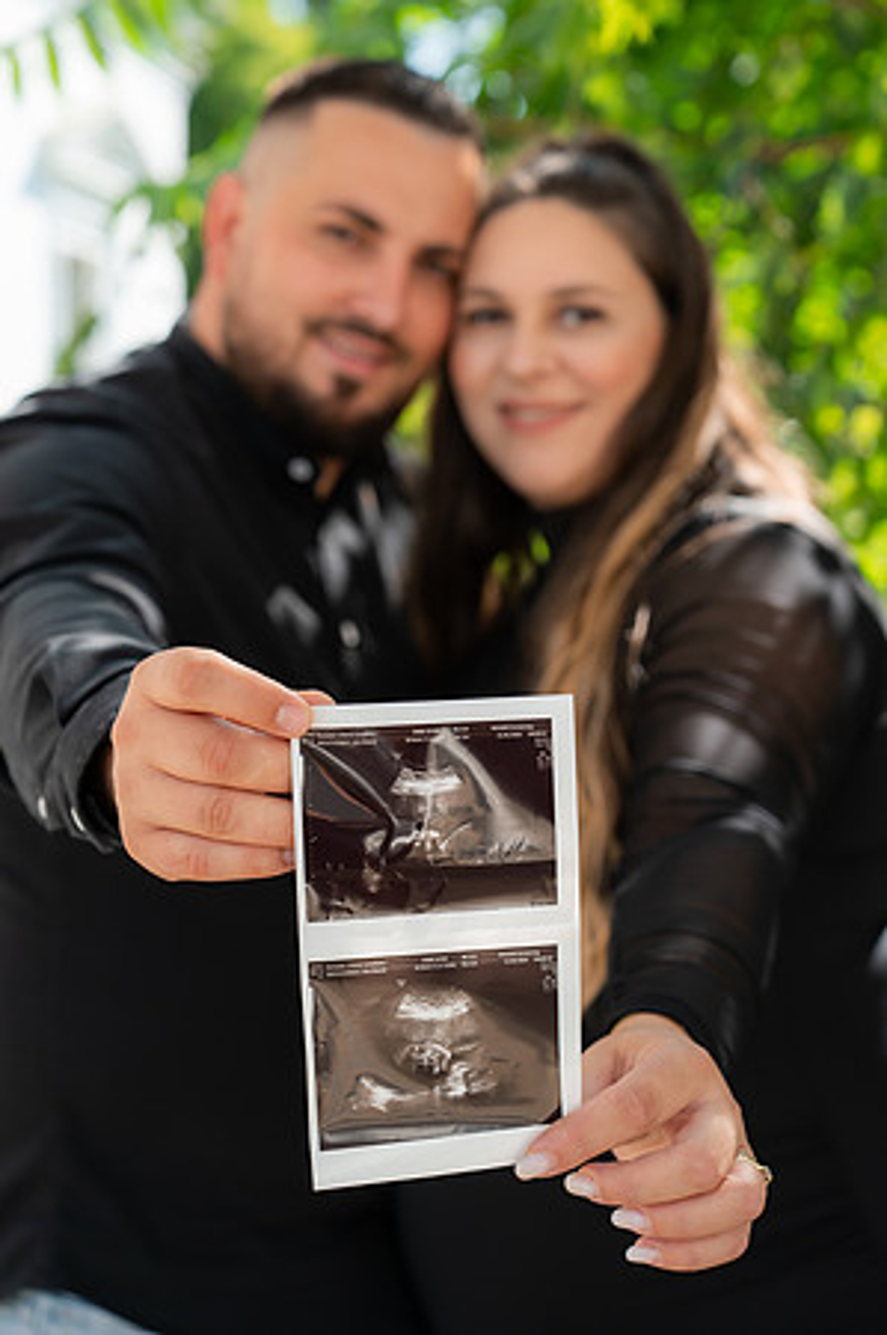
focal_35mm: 62
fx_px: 2297
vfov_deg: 32.4
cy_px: 668
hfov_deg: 21.9
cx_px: 444
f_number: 4
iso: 320
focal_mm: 62
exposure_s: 1/500
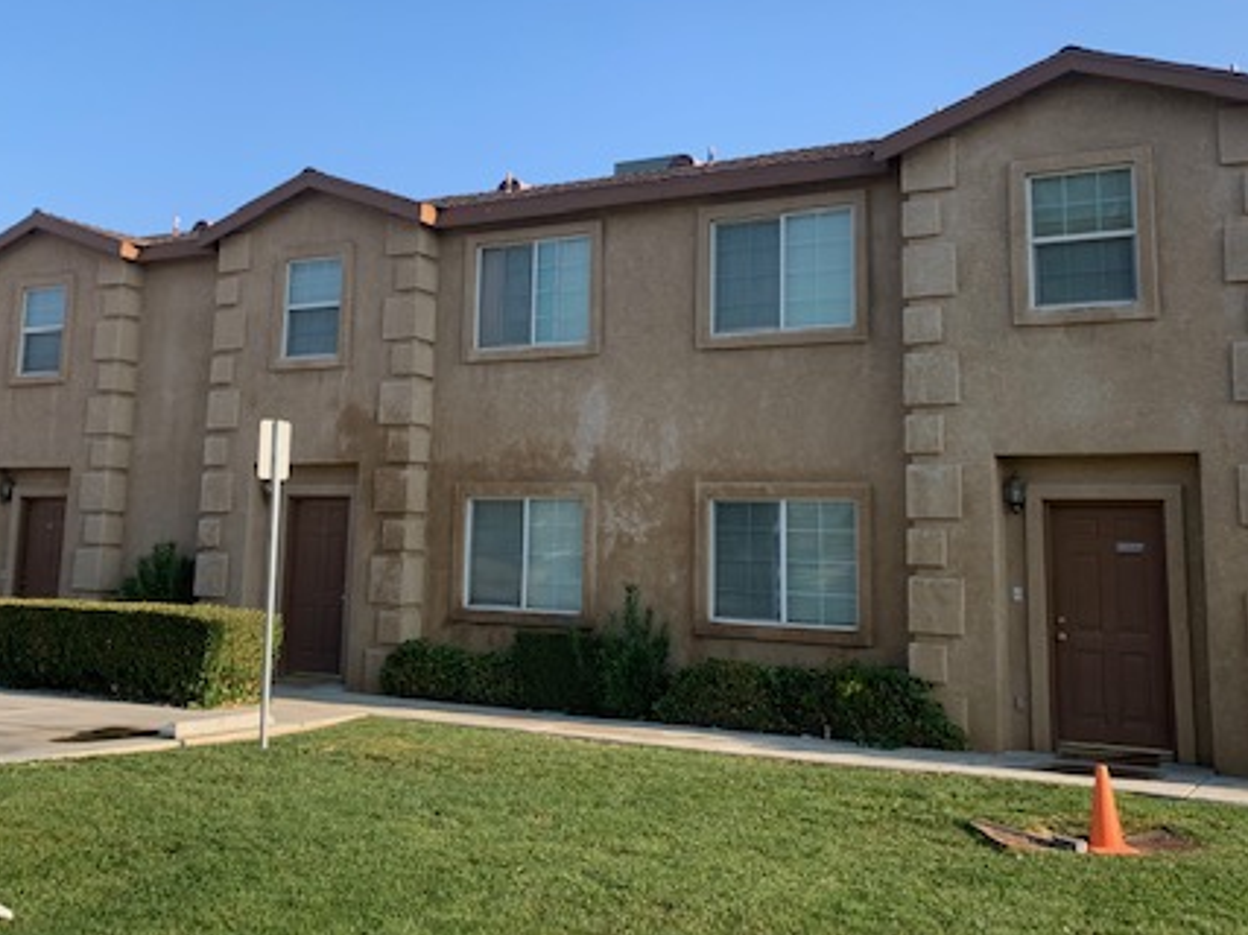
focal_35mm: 39
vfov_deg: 36.5
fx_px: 1406
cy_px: 330
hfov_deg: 47.8
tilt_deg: +8.6
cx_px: 570
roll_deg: -2.1
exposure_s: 1/894
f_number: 1.8
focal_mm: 4.25
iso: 25
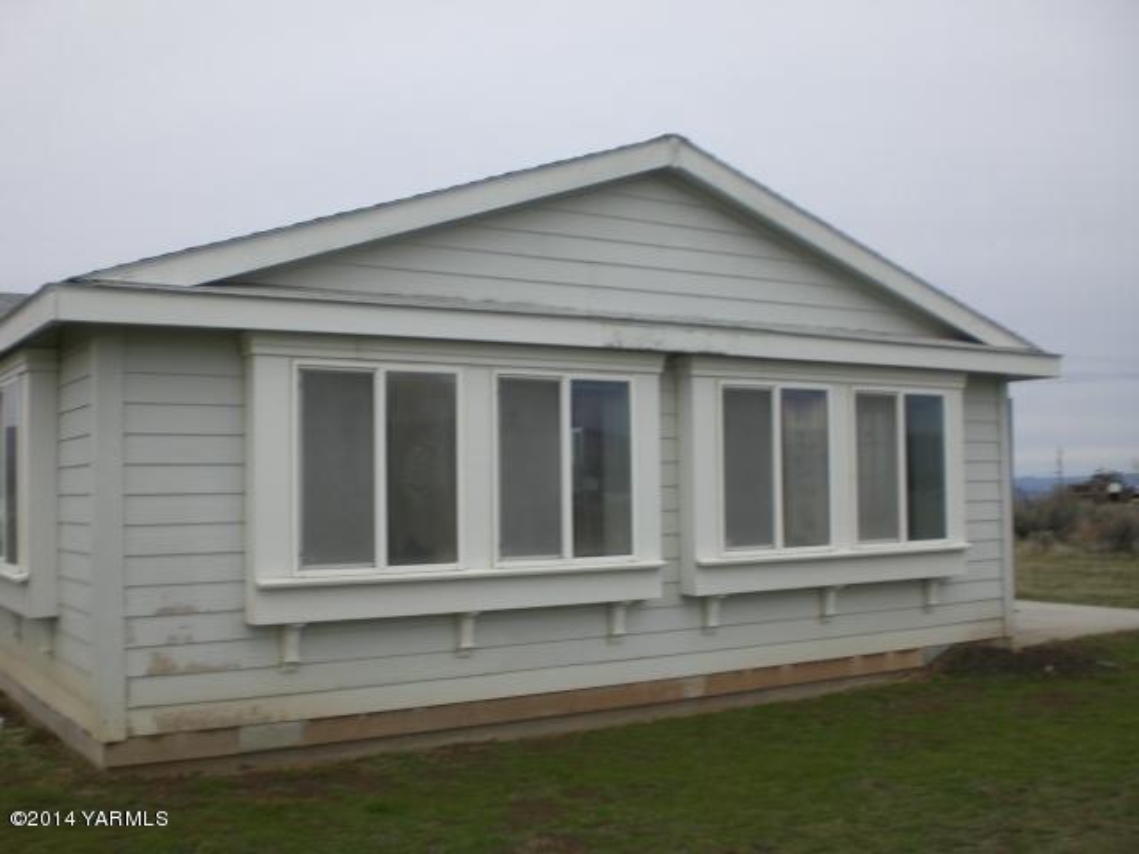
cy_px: 427
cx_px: 570
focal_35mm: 38
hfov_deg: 49.0
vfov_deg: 37.7
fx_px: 1250
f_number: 3.1
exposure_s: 1/320
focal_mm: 6.3
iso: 50
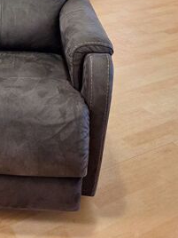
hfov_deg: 25.1
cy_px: 47
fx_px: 377
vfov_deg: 33.9
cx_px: -4
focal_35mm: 55
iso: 200
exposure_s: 1/50
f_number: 1.8
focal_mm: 5.54
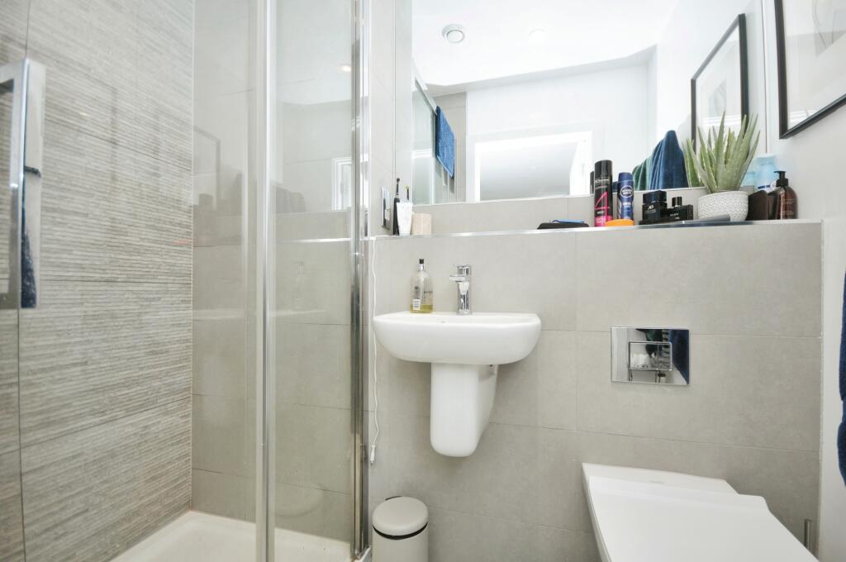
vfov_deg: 77.2
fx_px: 352
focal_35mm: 15
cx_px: 423
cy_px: 281
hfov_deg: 100.5
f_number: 5
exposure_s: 1/60
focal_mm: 10
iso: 200
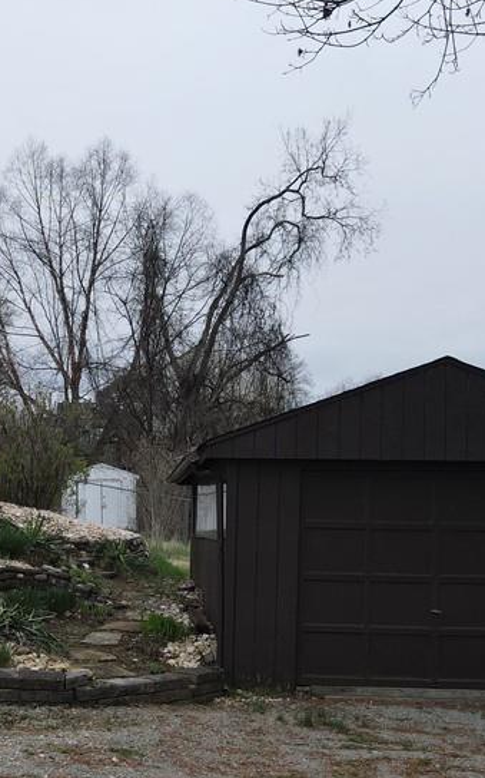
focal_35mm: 48
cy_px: 506
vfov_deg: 41.4
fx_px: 1016
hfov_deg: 26.2
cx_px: 80
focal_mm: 4.5
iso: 100
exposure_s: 1/200
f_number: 2.8
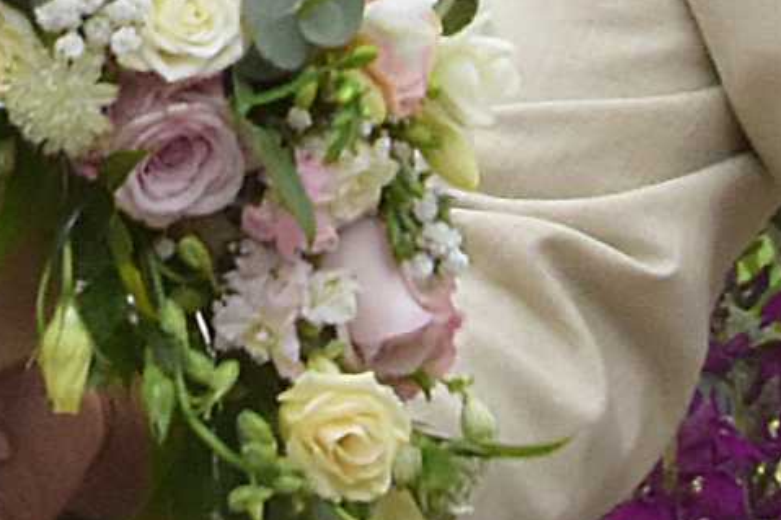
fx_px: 8826
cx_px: 165
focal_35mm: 407
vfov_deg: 3.4
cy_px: -369
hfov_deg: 5.1
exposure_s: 1/125
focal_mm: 52
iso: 1000
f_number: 18
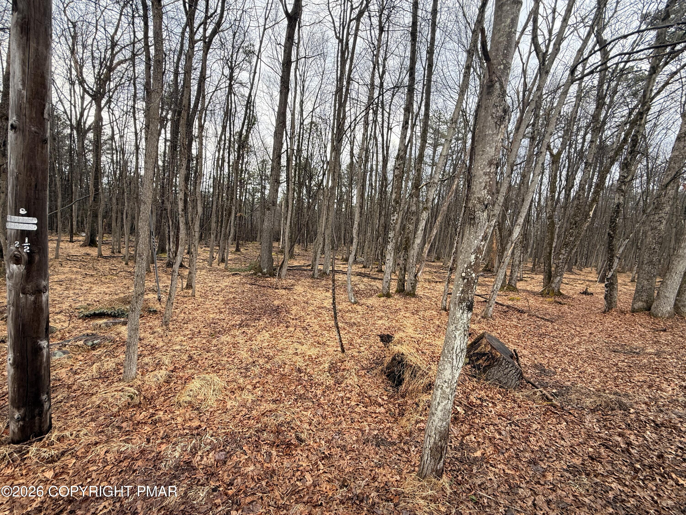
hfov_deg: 102.1
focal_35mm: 14
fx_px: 277
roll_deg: -5.5
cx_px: 343
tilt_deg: -5.3
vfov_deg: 85.7
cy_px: 258
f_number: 2.2
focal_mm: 2.22
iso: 50
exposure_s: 1/121
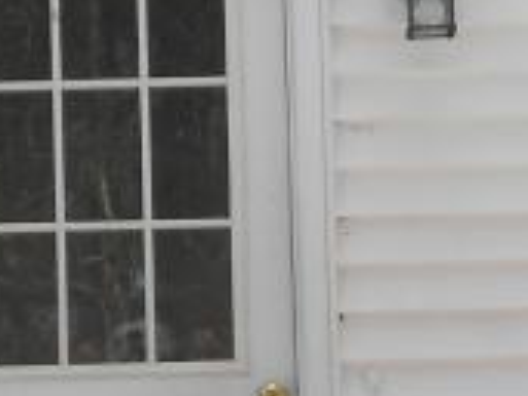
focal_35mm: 335
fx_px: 5106
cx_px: 102
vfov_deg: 4.4
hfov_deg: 5.9
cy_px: 755
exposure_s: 1/320
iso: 80
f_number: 4.9
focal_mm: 10
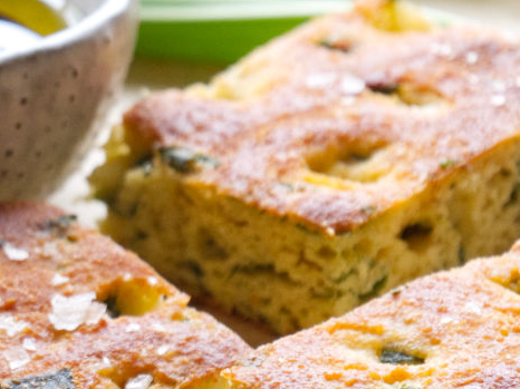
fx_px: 5795
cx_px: -99
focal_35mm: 386
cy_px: 290
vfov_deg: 3.8
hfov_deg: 5.1
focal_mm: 60
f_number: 4
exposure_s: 1/125
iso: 500
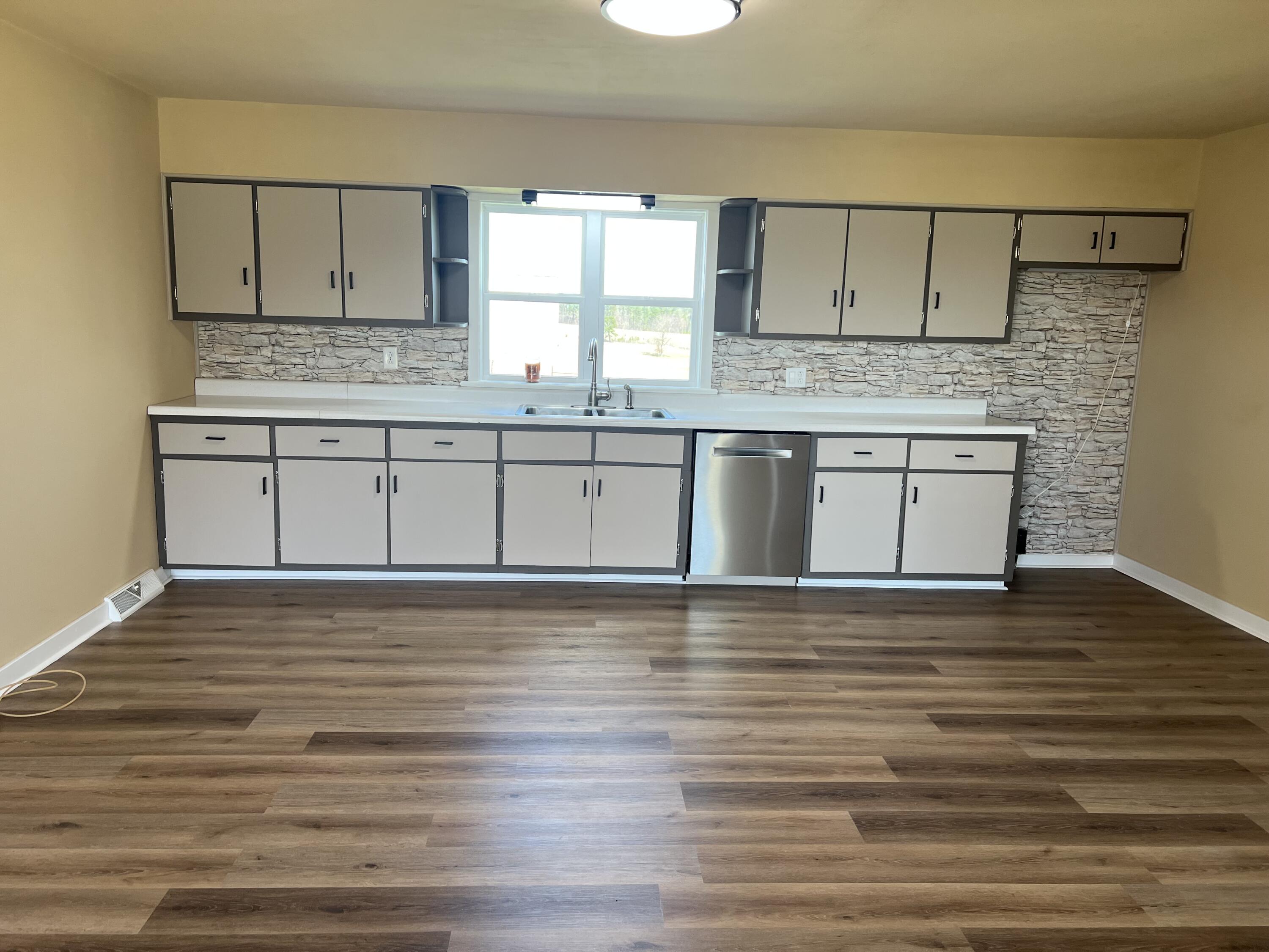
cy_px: 476
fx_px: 953
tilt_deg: -9.6
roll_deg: -1.6
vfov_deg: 53.1
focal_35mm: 26
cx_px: 634
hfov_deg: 67.3
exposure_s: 1/120
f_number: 1.5
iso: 64
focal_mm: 5.7
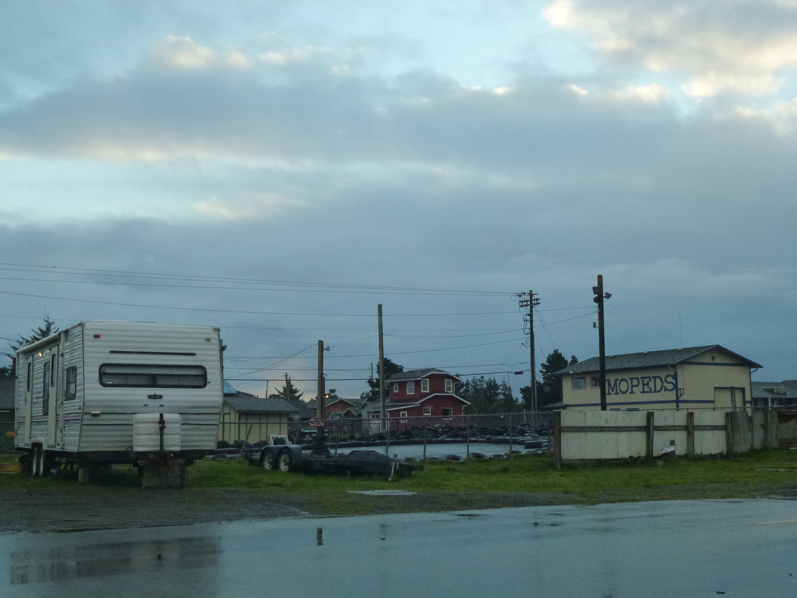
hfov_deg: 42.1
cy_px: 299
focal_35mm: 45
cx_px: 398
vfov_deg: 32.2
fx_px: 1036
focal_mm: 8
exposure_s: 1/200
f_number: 4
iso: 320
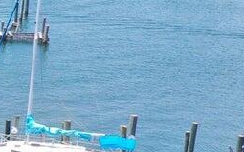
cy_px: 60
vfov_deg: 7.6
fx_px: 1143
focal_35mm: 172
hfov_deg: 10.2
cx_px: -393
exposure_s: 1/240
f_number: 5
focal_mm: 10.26
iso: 100
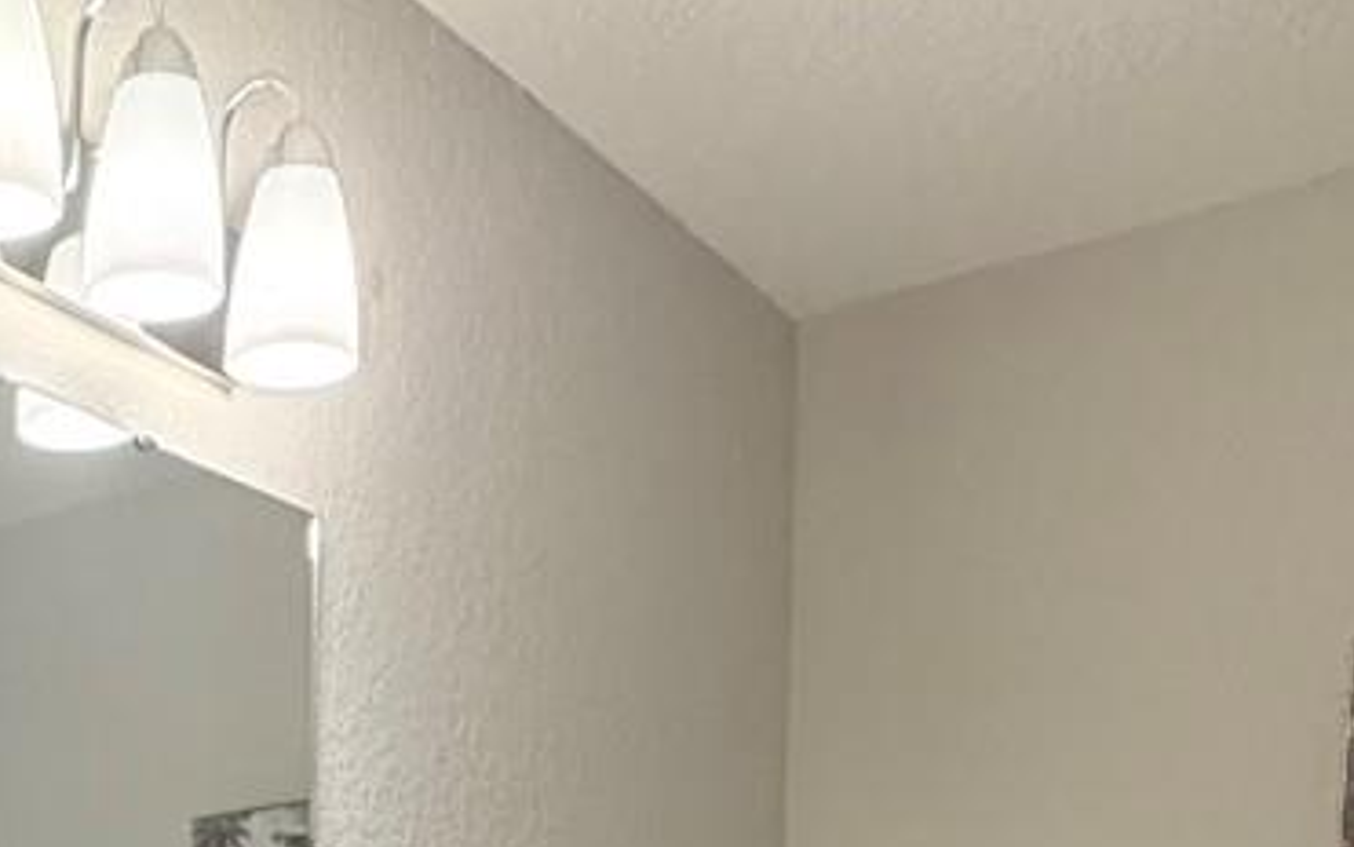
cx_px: -36
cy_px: 1541
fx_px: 2362
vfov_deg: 16.7
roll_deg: +1.2
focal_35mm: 64
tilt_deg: -6.7
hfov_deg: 29.6
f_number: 2.2
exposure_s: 1/120
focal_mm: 2.22
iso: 200
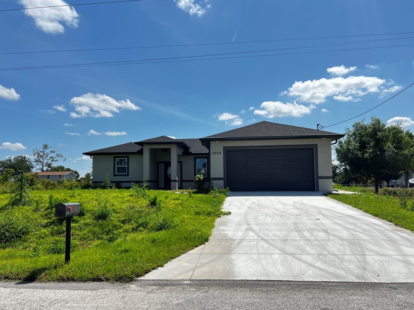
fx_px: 323
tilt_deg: +3.8
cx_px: 212
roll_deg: +0.2
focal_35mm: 27
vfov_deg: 51.4
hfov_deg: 65.3
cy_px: 160
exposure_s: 1/3356
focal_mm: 5.7
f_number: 1.5
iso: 50
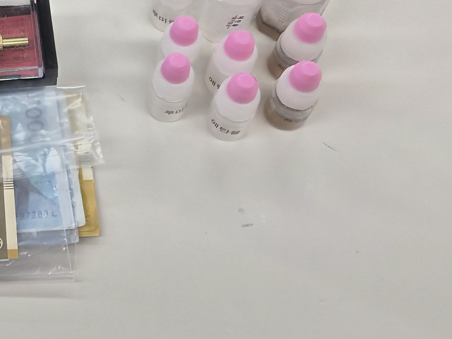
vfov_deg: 21.2
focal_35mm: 66
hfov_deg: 25.9
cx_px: -106
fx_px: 862
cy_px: -25
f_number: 1.8
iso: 50
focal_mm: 5.4
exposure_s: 1/120
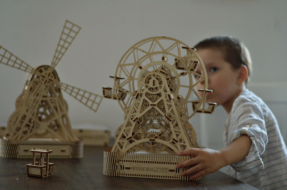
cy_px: 95
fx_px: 597
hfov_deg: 27.0
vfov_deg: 18.1
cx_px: 144
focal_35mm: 75
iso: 200
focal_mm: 50
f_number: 1.8
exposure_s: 1/80
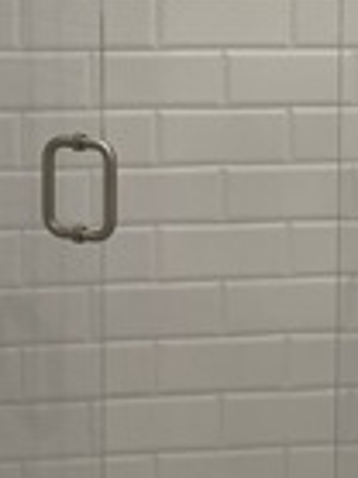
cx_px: 330
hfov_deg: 11.8
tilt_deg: -5.3
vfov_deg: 15.7
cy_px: 119
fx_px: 1726
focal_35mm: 125
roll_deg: -0.5
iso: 100
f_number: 1.8
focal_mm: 4.25
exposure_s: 1/120
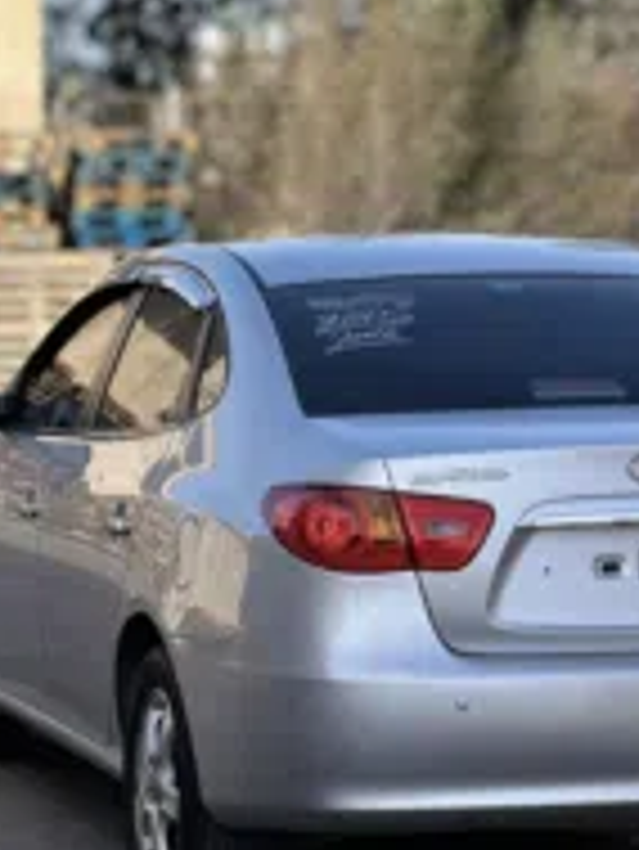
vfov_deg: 12.1
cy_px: 139
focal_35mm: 163
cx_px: 405
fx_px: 4007
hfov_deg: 9.1
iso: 32
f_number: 2.8
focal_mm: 9
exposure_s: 1/573
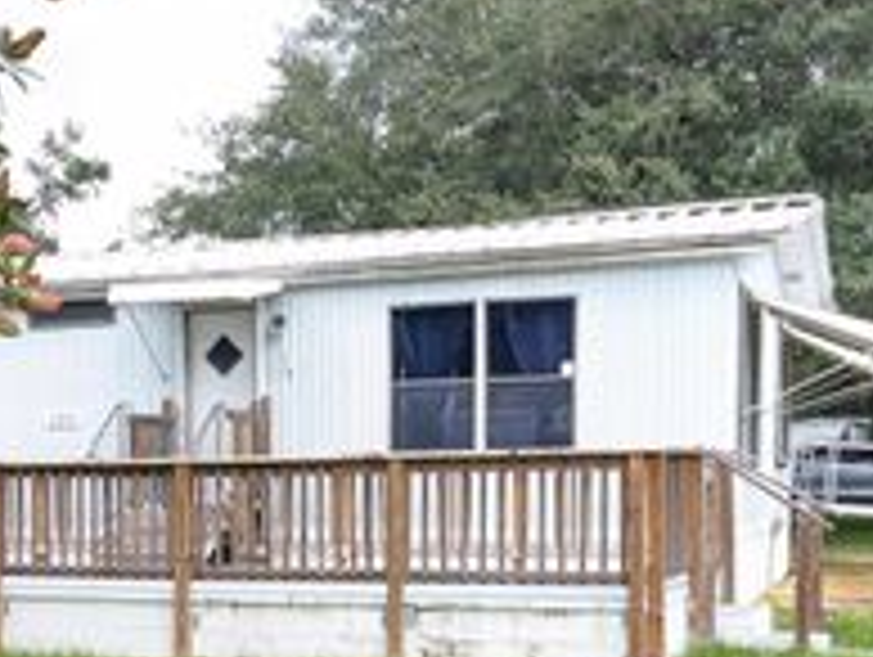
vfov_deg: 23.2
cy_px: 567
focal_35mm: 62
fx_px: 1566
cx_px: 180
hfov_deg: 30.4
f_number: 1.68
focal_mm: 6.9
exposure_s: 1/116
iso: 21
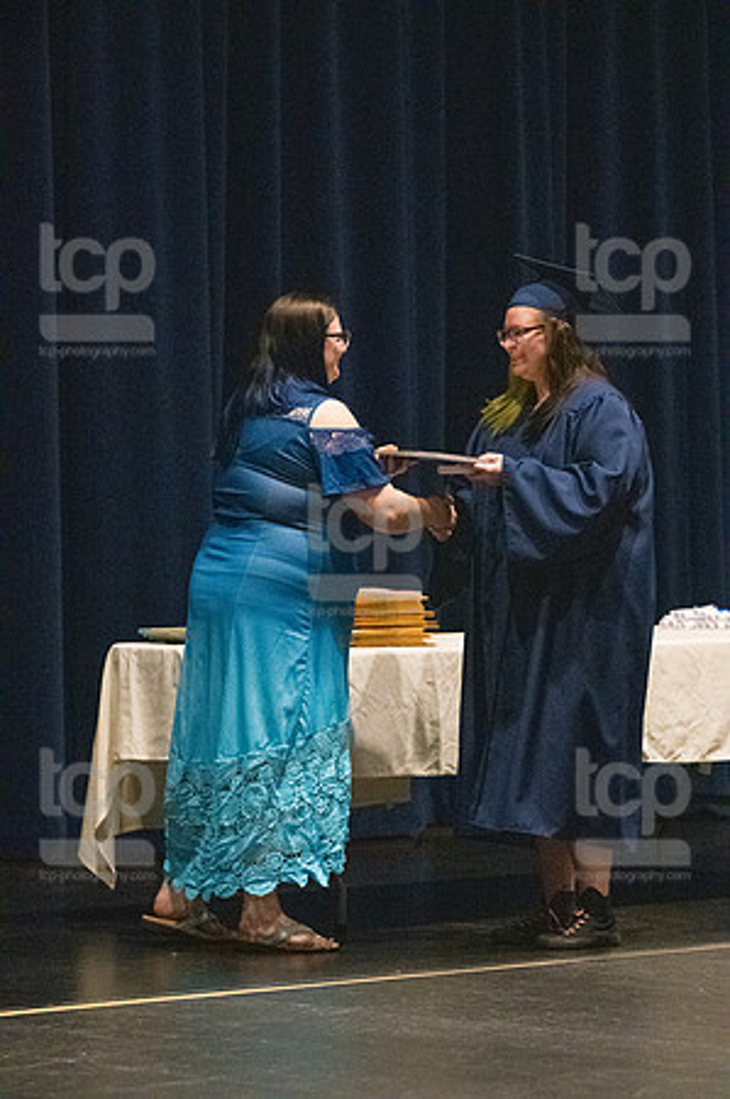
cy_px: 550
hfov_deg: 7.3
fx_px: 5701
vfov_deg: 11.0
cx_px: 365
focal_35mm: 187
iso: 10000
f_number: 3.2
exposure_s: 1/400
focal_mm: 125
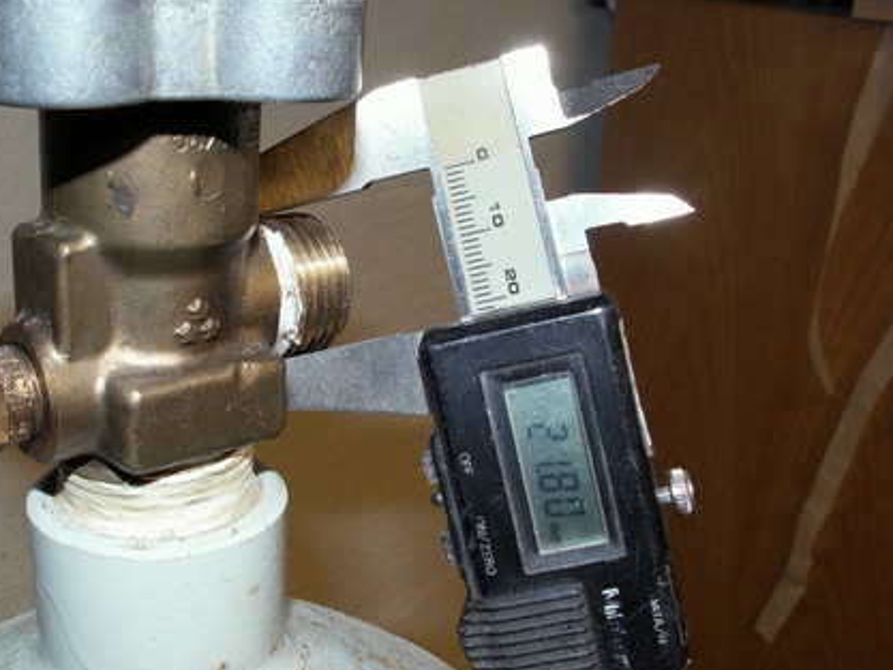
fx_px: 1110
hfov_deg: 43.8
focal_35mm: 43
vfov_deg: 33.6
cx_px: 396
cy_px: 308
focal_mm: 5.86
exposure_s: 1/40
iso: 160
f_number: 4.5
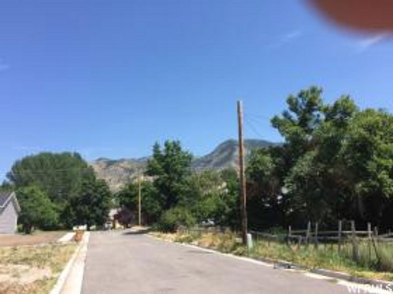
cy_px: 147
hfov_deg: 61.7
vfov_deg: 48.2
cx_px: 196
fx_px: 329
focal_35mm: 29
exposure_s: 1/1364
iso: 32
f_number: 2.2
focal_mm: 4.15
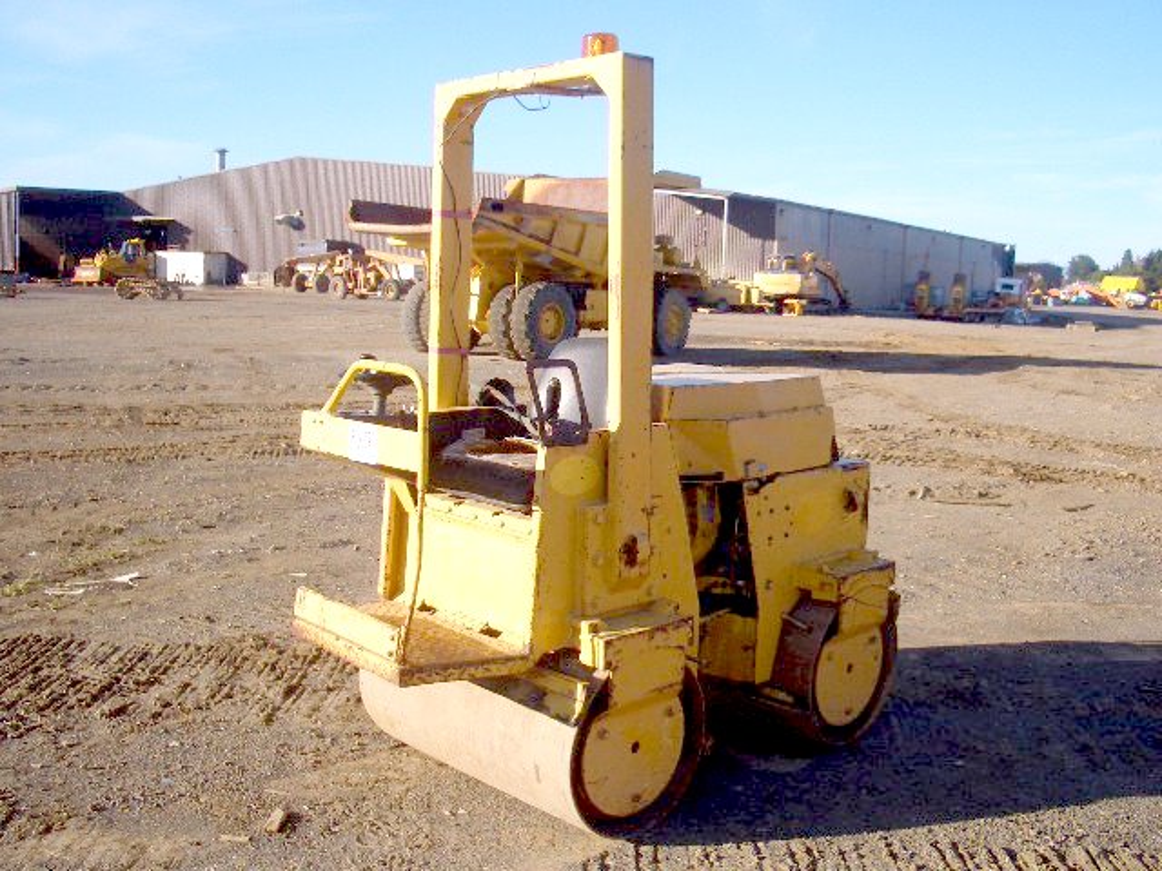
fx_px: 1175
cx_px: 581
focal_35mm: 35
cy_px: 436
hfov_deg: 52.6
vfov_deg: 40.7
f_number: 4.3
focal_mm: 5.8
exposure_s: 1/320
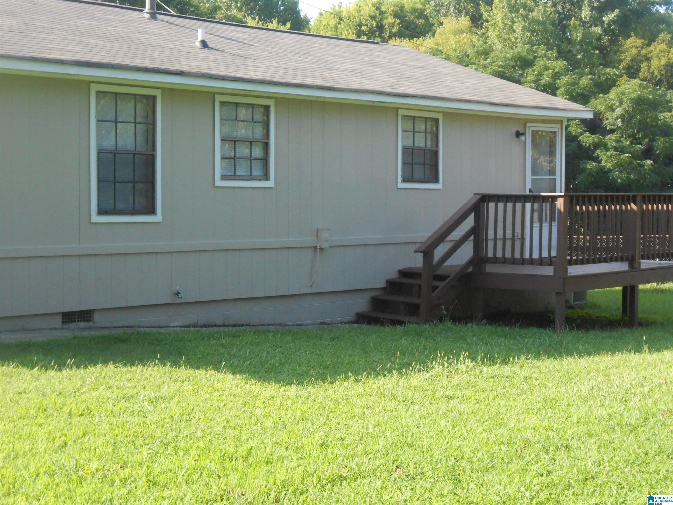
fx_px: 1225
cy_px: 252
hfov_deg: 30.7
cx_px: 336
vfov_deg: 23.3
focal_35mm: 63
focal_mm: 11.3
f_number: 5.6
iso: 320
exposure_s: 1/250
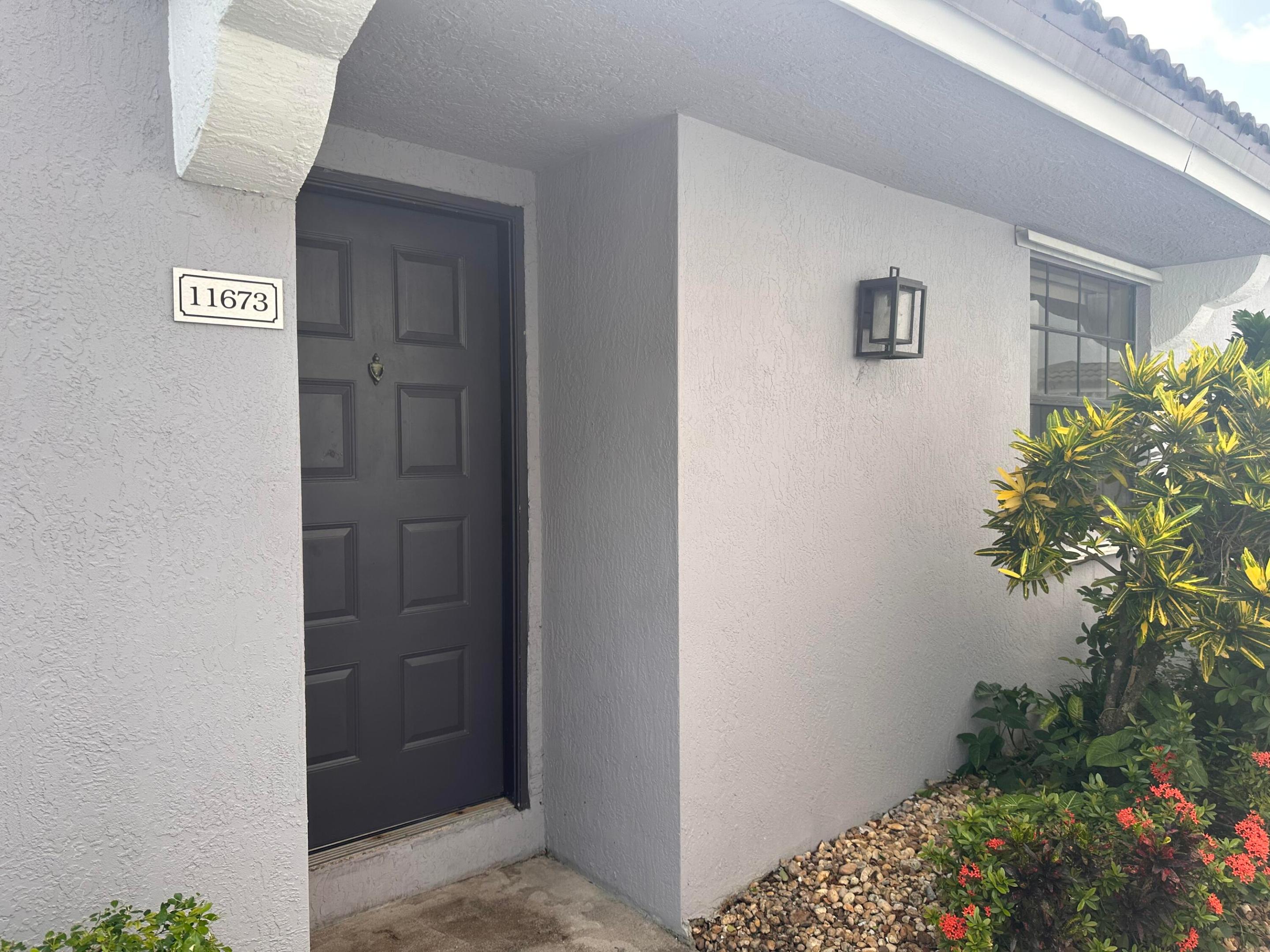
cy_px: 476
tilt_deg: -1.0
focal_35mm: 24
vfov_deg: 56.8
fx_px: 881
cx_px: 635
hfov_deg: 71.6
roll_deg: -0.2
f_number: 1.78
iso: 80
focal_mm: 6.86
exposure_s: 1/368
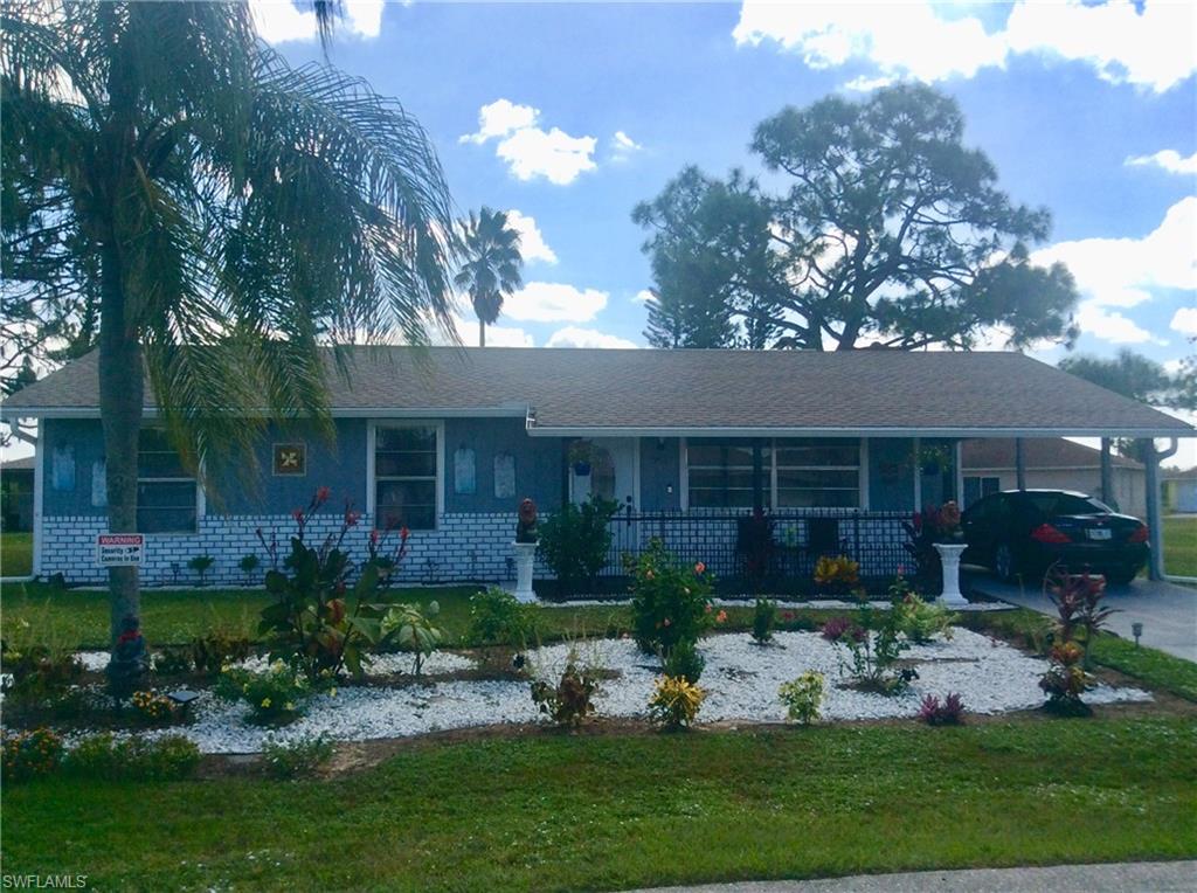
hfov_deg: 56.9
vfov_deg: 44.0
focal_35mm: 32
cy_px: 446
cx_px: 598
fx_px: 1104
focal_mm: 3.3
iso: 32
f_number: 2.4
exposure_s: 1/1506
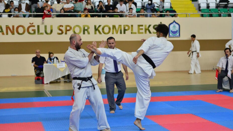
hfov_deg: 26.5
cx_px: 121
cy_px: 66
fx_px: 494
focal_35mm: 80
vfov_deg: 15.1
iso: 2500
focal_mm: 70
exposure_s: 1/800
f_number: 2.8
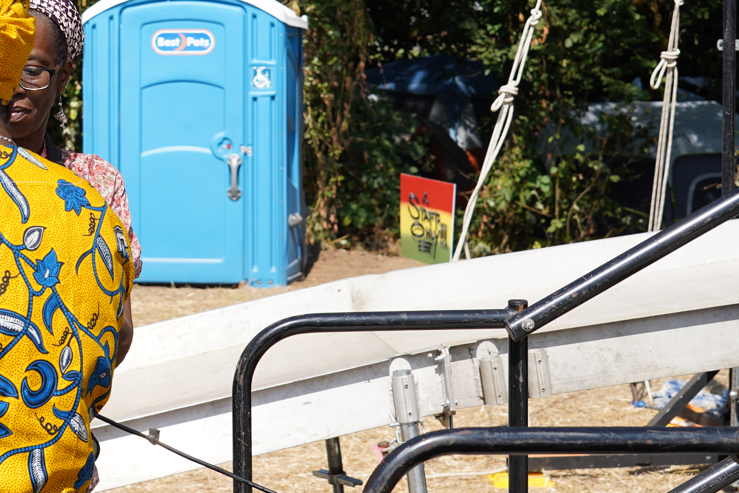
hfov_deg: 21.0
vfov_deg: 14.3
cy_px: 114
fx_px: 1950
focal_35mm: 95
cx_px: 83
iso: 100
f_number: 5.6
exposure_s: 1/320
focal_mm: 40
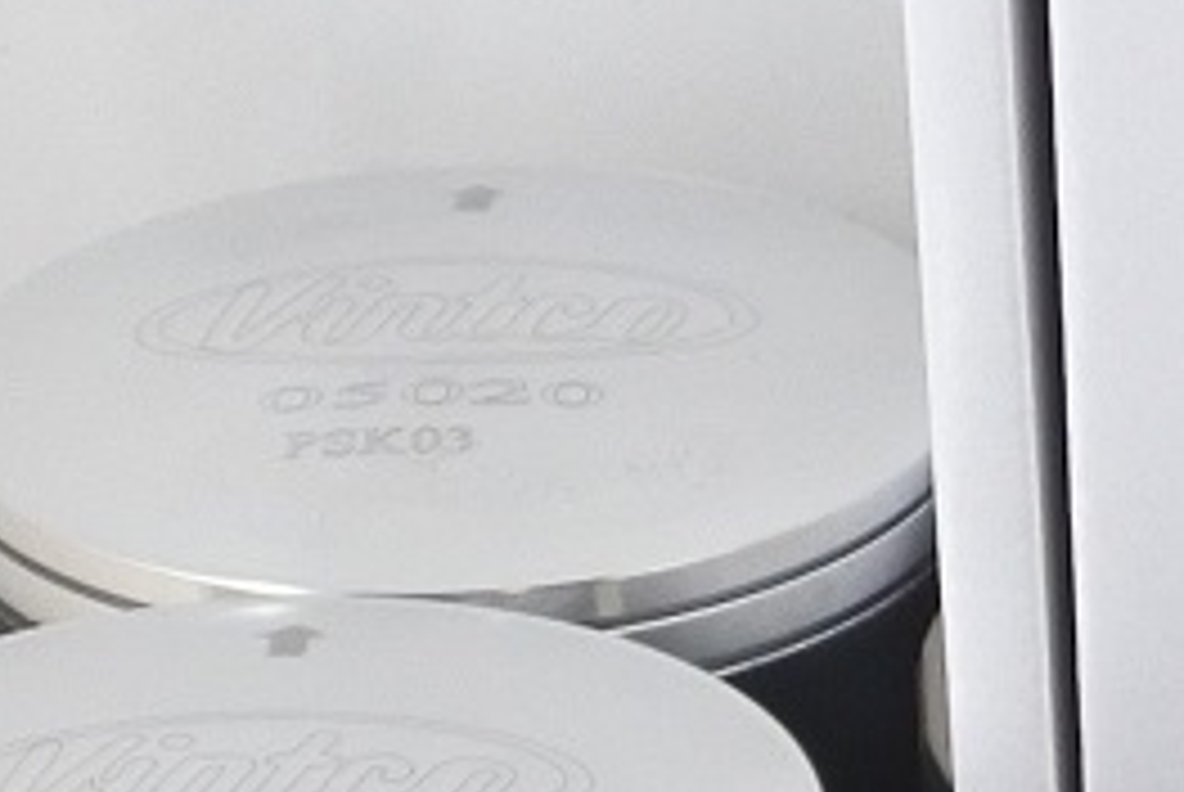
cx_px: 2249
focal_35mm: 252
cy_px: 1213
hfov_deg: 7.9
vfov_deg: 5.4
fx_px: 8297
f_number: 4.2
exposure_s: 1/125
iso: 500
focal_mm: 15.3
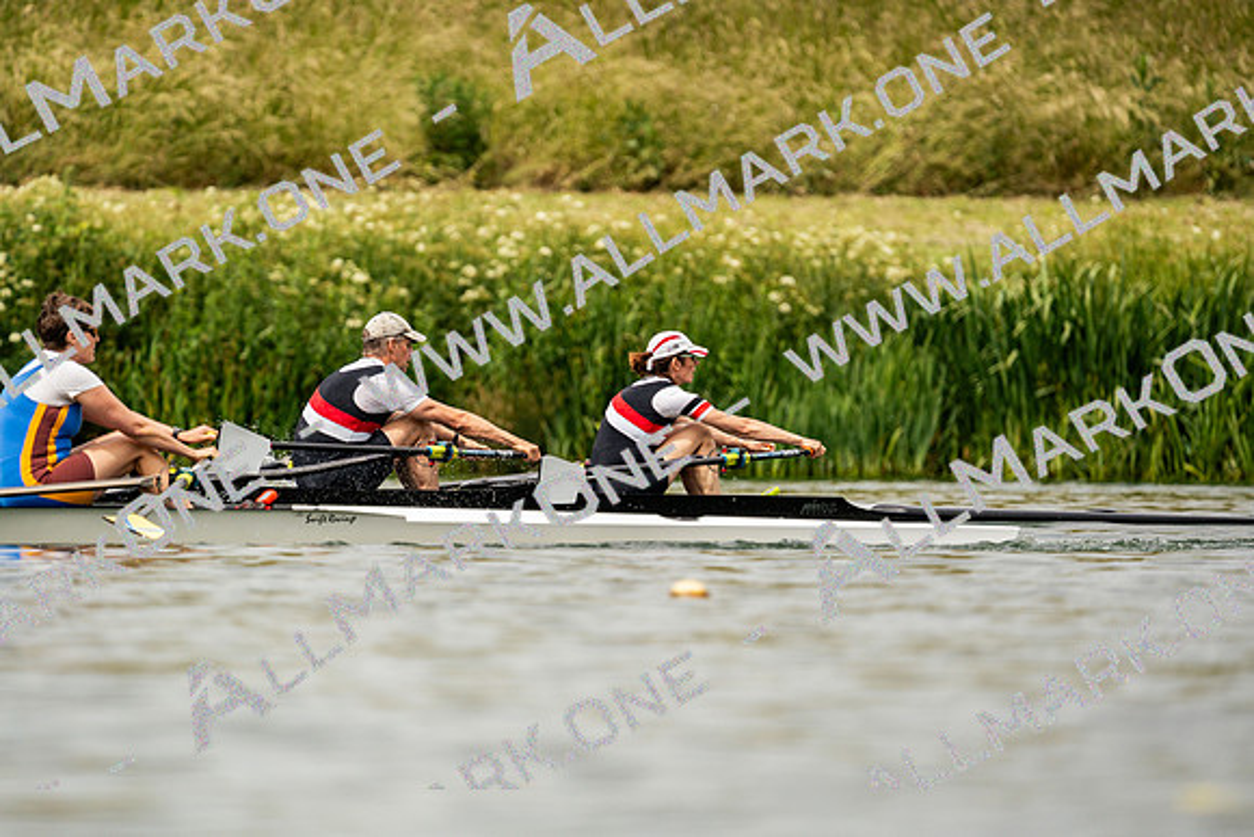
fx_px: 20904
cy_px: 418
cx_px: 627
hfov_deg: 3.4
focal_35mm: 600
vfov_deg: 2.3
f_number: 6.3
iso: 250
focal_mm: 600
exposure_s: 1/2000
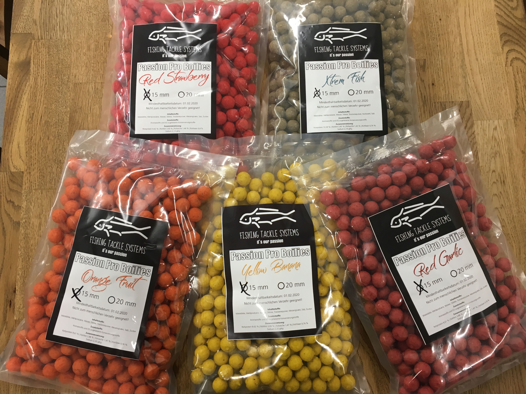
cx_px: 263
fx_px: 441
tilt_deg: -80.0
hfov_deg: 61.7
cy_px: 197
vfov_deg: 48.2
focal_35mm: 29
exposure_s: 1/33
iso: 80
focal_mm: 4.15
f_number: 2.2
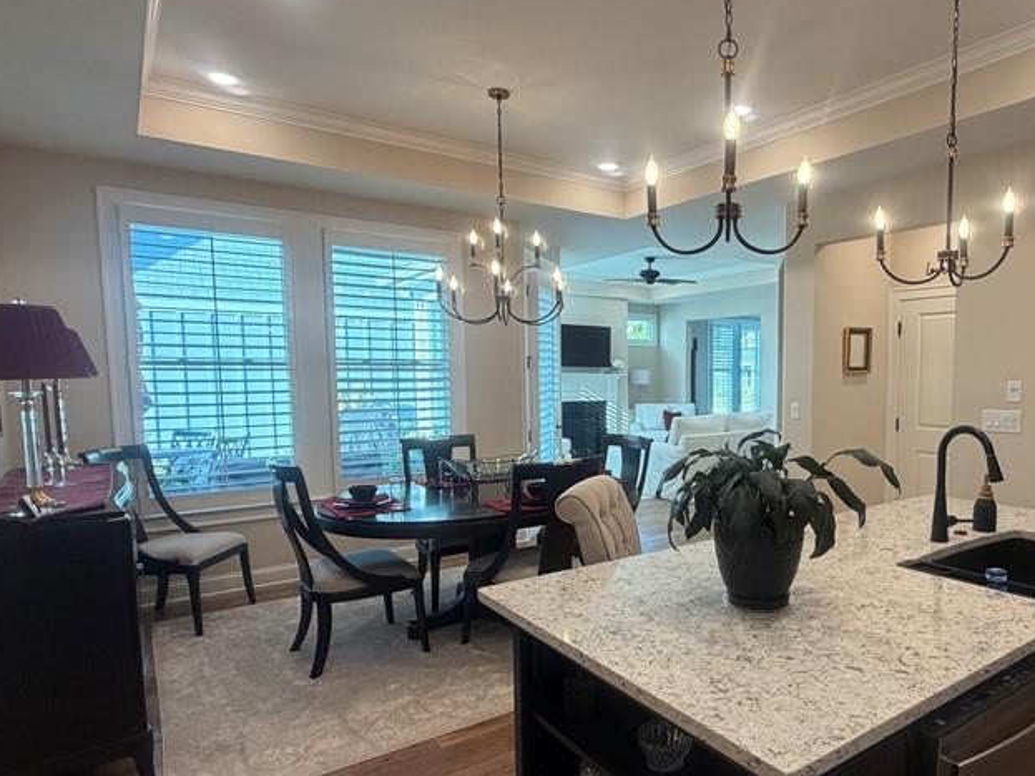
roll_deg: -0.2
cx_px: 681
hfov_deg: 72.0
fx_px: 688
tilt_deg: -5.1
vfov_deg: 58.7
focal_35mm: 23
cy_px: 432
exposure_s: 1/120
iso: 250
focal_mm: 2.22
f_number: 2.2
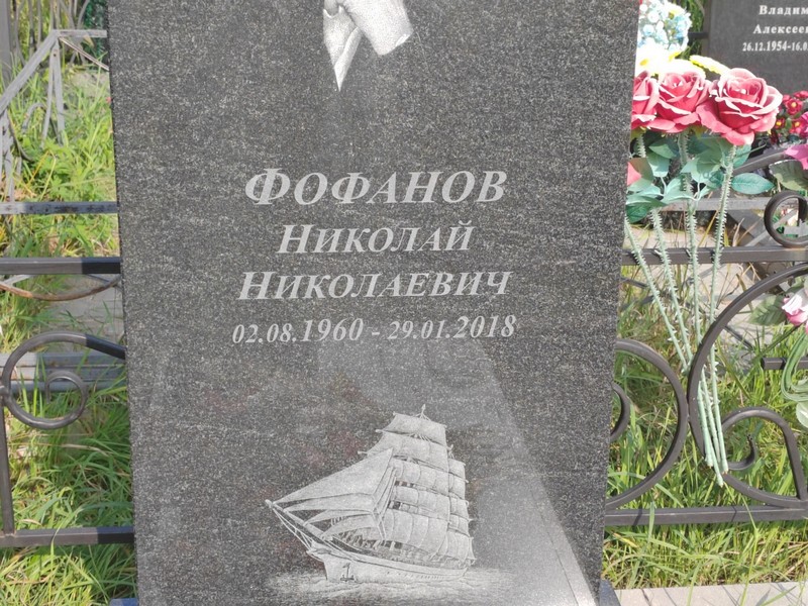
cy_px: 303
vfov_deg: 23.3
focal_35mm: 63
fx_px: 1471
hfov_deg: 30.7
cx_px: 404
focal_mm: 5.52
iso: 100
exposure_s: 1/510
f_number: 1.9
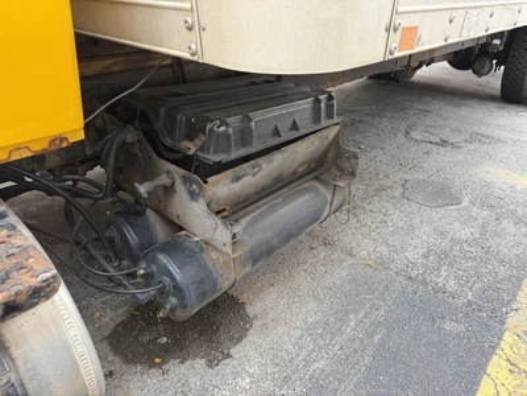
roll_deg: +1.2
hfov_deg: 71.6
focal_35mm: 24
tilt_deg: -32.1
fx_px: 365
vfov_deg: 56.8
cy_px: 198
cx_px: 264
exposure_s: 1/139
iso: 64
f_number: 1.78
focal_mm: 6.76
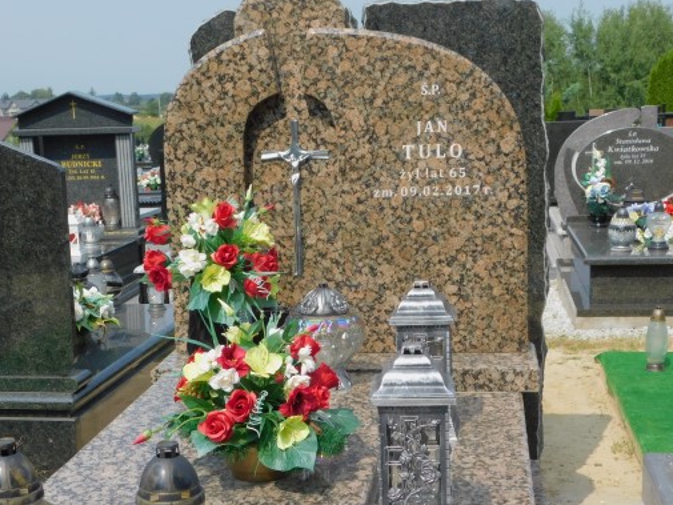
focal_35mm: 57
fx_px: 1108
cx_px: 311
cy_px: 316
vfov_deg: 25.6
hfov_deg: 33.8
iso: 125
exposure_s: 1/1000
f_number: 3.7
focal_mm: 8
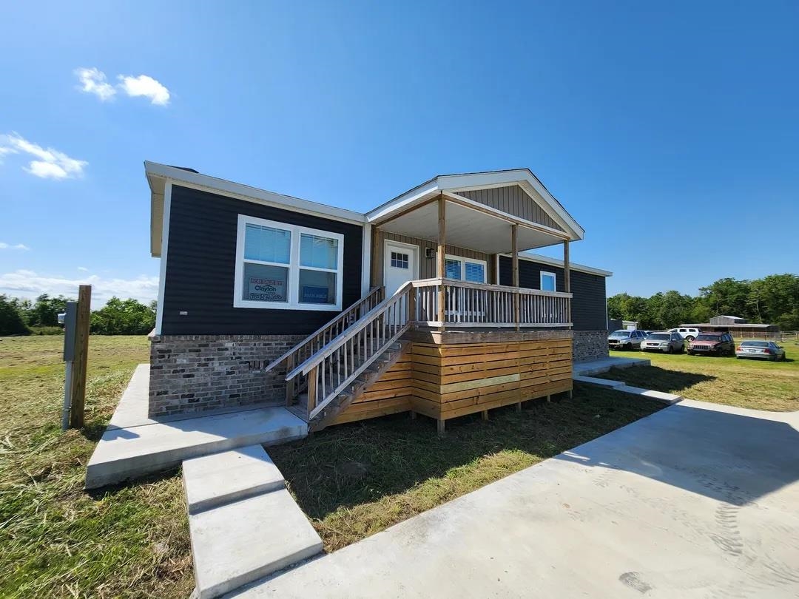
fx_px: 300
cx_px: 400
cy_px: 300
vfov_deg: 89.9
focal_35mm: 13
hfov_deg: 106.2
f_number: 2.2
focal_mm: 2.2
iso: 50
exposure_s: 1/2198
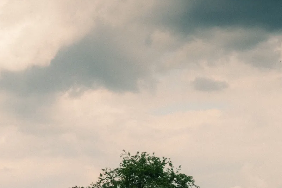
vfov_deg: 8.2
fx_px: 1300
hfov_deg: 12.2
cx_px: -11
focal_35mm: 166
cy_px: 228
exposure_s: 1/2700
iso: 640
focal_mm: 39.6
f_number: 4.2
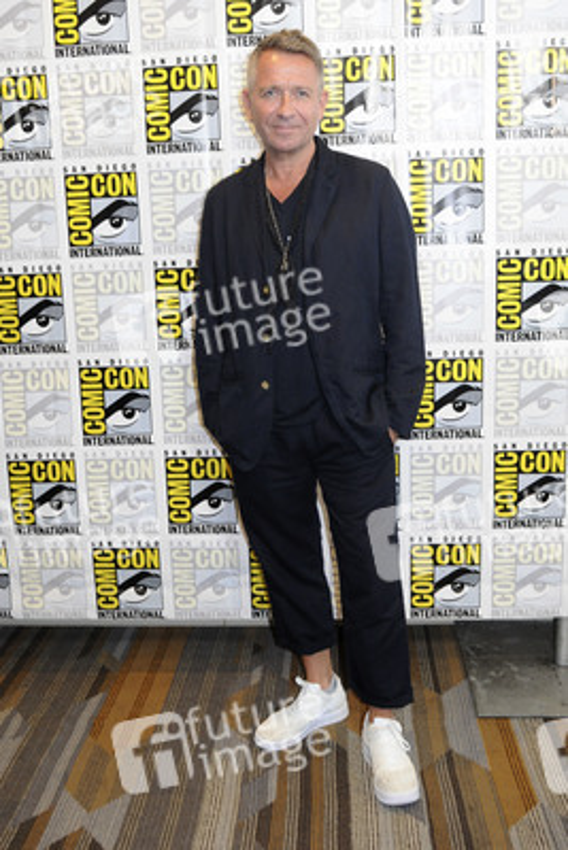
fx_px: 851
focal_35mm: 36
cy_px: 425
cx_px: 284
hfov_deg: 36.9
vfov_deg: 53.1
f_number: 4.5
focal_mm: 24
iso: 1000
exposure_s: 1/60
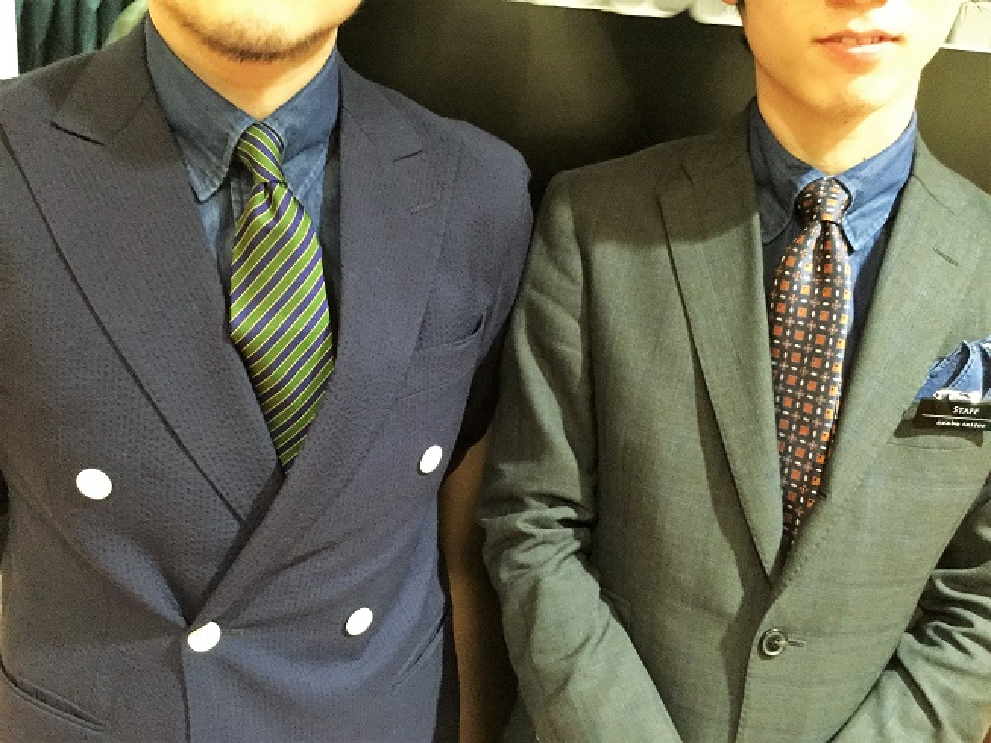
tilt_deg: -19.0
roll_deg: -5.6
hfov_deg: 58.3
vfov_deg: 45.5
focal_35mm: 31
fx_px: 888
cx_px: 496
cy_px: 372
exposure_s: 1/15
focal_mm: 3.3
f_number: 2.4
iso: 500
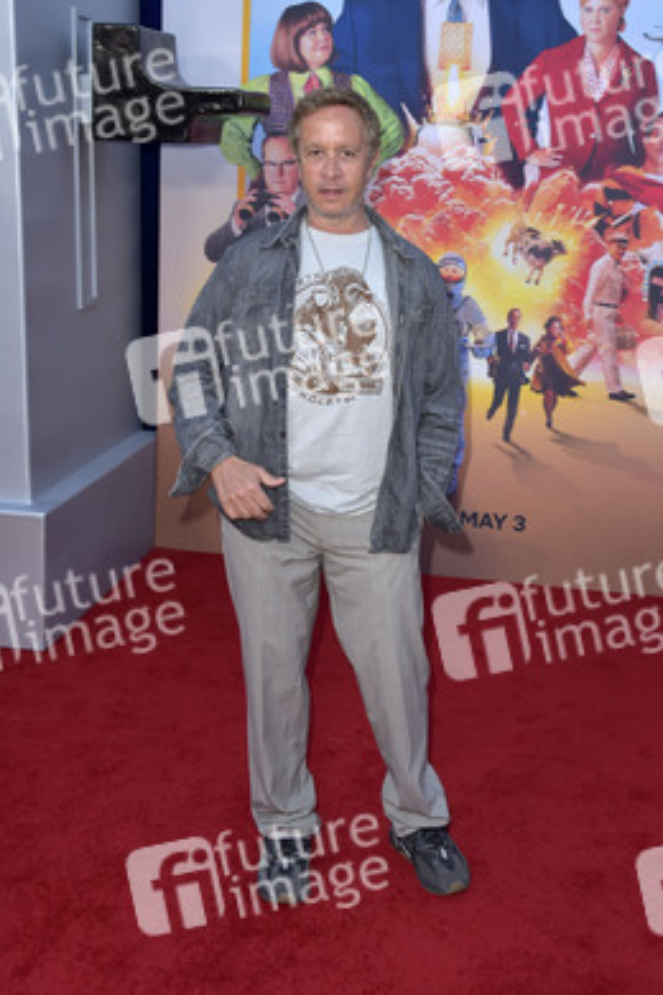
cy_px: 492
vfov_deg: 49.6
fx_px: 1077
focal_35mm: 39
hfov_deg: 34.2
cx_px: 333
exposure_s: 1/250
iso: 400
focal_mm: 38
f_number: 6.3
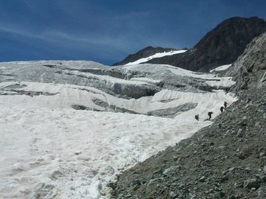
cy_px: 66
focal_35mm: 46
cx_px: 152
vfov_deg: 31.2
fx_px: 353
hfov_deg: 41.2
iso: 80
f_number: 5.5
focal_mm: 5.7
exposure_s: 1/1401
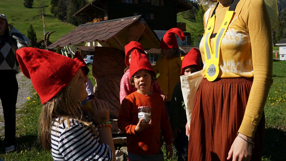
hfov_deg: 58.0
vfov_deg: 34.6
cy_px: 73
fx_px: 258
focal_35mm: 34
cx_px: 153
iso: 100
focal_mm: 30
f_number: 13
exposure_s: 1/160
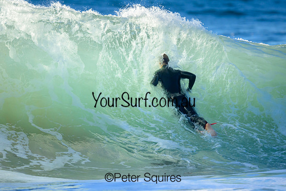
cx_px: 149
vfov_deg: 1.3
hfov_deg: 2.0
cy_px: 124
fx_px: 8262
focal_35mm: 1040
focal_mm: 800
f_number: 6.3
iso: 900
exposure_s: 1/2000
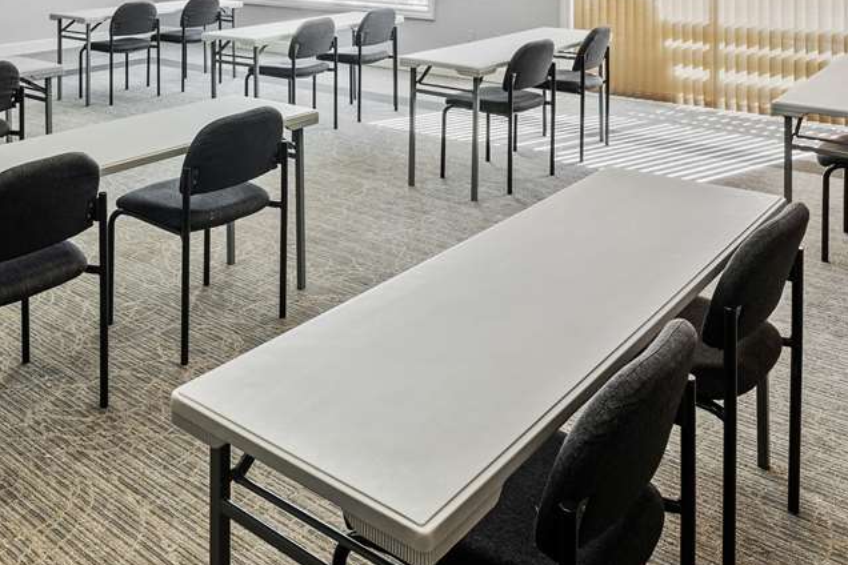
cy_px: 97
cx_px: 273
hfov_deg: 55.9
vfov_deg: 38.2
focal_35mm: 33
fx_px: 777
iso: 50
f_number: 10
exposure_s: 1/2
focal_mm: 14
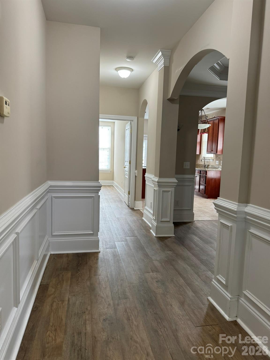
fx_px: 250
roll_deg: -2.1
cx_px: 135
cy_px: 180
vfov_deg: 71.6
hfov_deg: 56.8
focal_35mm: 24
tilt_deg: -5.2
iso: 125
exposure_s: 1/120
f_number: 1.78
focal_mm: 6.76
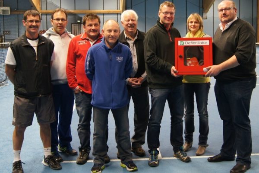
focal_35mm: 30
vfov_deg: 43.6
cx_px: 130
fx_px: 216
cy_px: 86
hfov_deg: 61.9
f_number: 3.5
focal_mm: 20
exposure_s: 1/40
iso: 800
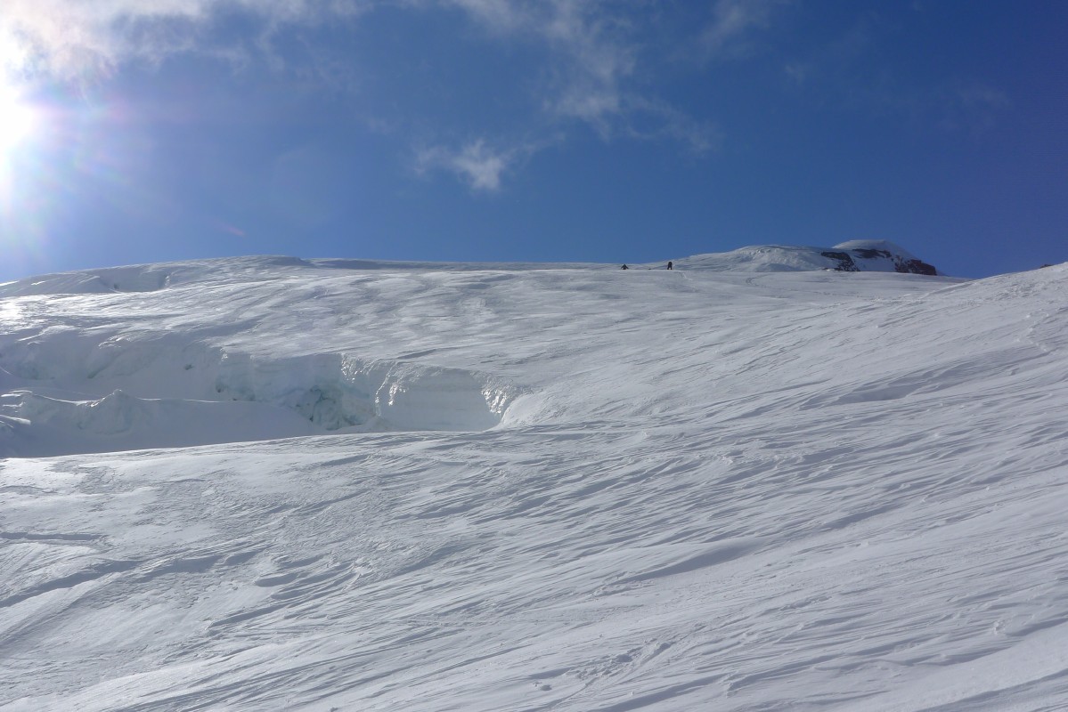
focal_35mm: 40
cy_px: 356
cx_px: 534
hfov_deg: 48.4
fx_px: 1187
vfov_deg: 33.4
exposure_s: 1/1000
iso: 80
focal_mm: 8.5
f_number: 7.1
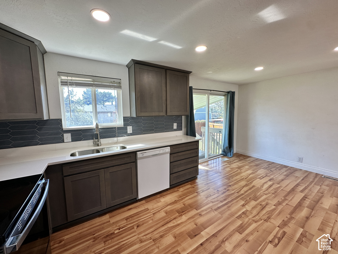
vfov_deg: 85.7
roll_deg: +0.0
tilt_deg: -5.7
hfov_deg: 102.1
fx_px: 137
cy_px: 127
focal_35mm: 14
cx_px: 169
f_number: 2.2
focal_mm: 2.22
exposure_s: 1/120
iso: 64
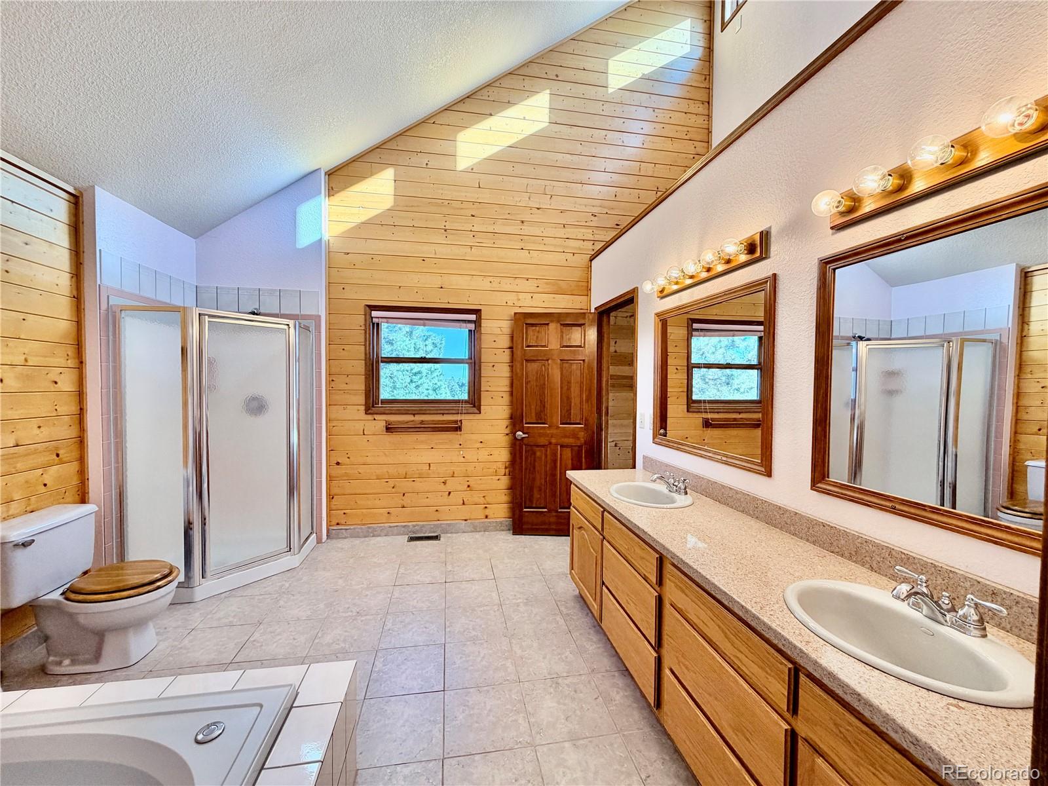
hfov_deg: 102.1
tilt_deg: -0.8
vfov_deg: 85.7
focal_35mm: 14
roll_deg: -0.4
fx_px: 424
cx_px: 524
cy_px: 393
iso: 100
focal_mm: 2.22
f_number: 2.2
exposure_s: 1/120
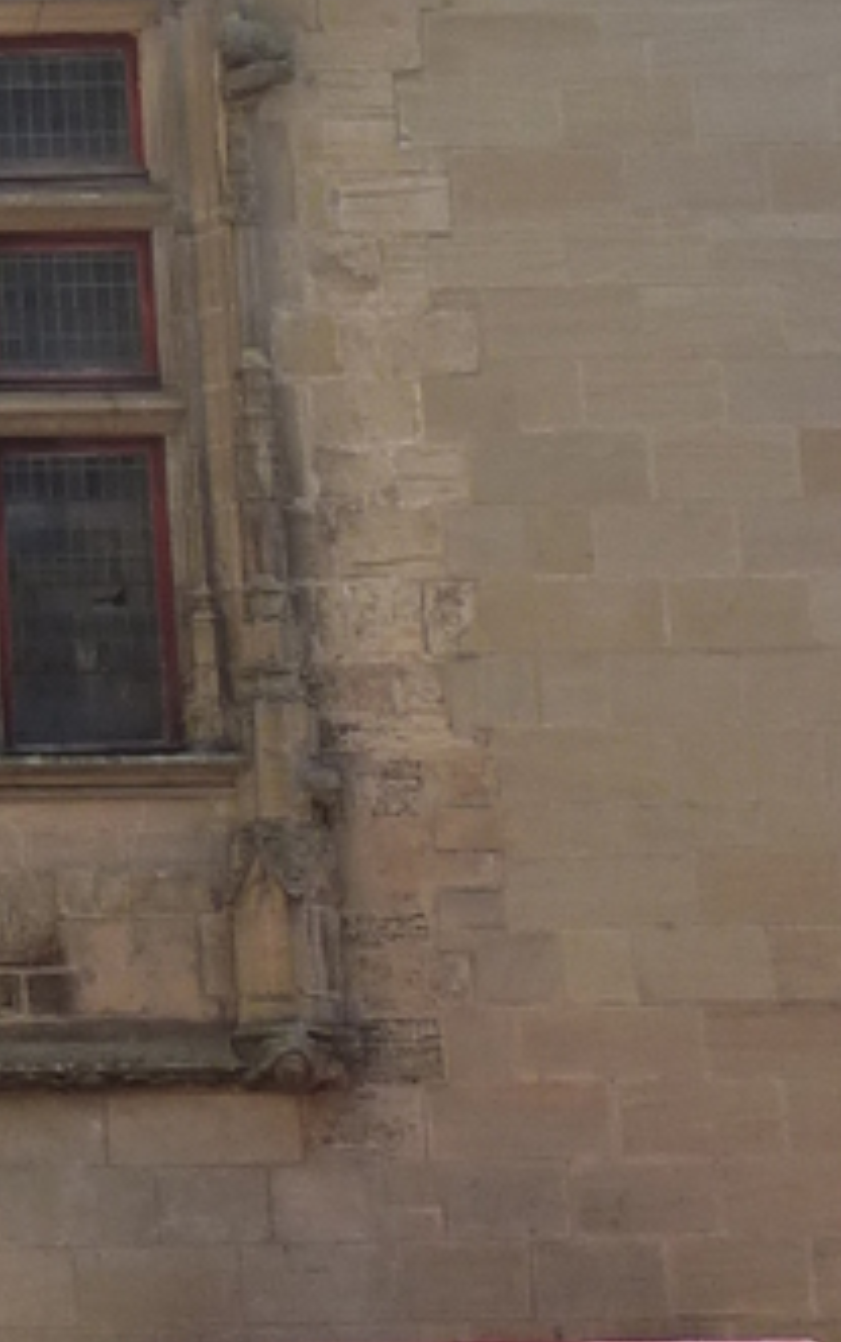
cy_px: -323
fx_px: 4906
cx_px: -481
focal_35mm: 134
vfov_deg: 15.0
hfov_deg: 9.5
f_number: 4
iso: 125
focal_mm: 5.7
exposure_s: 1/400
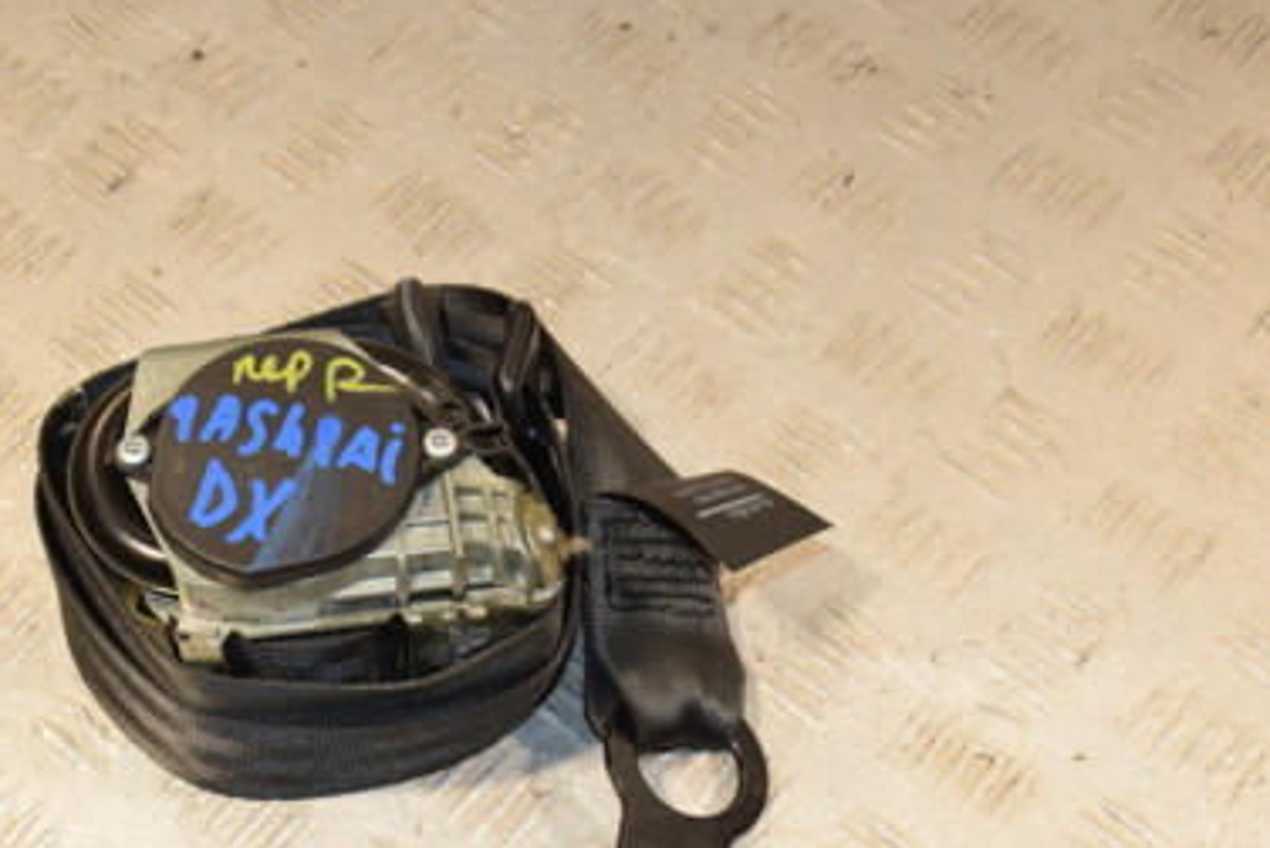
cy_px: 635
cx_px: 436
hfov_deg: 33.2
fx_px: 2110
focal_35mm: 60
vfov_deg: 22.5
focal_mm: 25
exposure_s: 1/200
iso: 800
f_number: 6.3
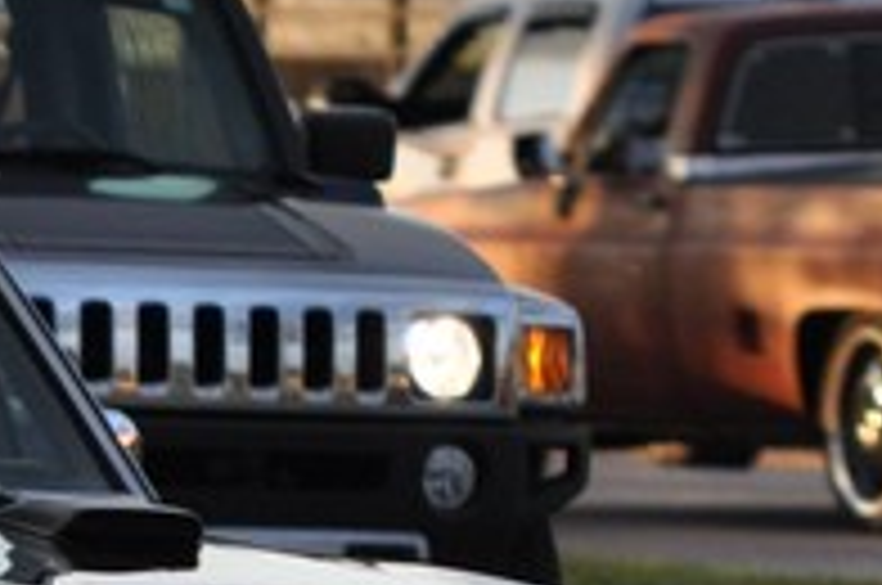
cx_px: 36
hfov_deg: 1.7
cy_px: 920
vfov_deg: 1.1
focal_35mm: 1224
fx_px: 29939
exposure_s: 1/640
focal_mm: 200
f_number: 5.6
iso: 800
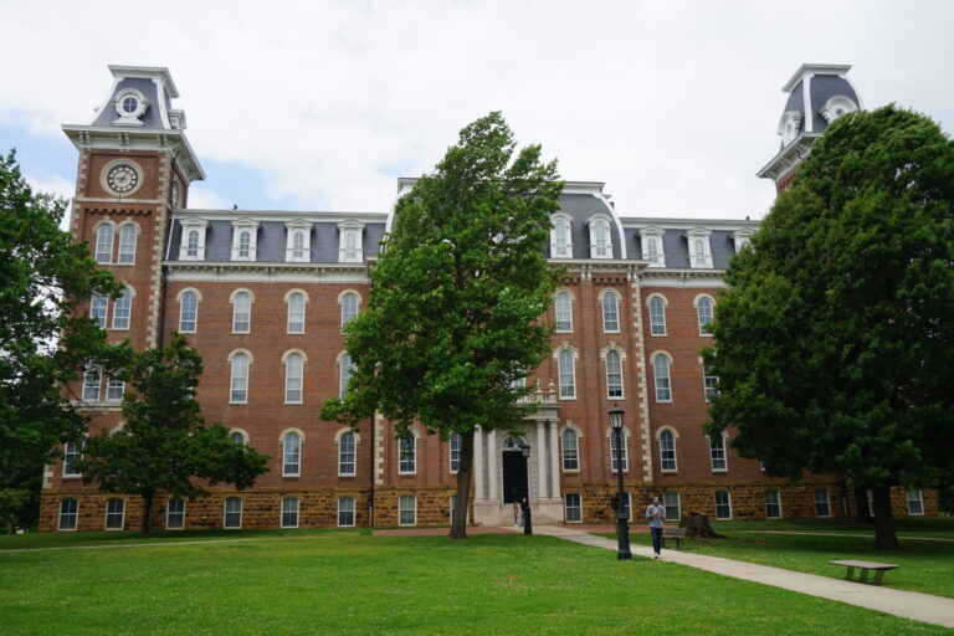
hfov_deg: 59.5
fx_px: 835
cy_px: 318
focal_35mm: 32
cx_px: 477
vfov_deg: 41.7
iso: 100
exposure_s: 1/125
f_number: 11
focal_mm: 21
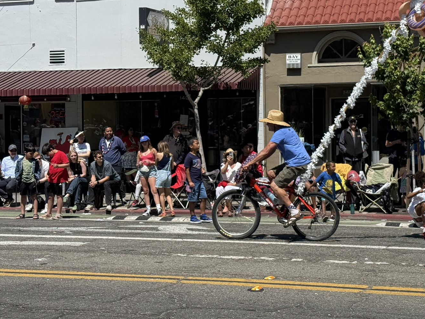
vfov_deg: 19.8
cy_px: 113
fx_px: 909
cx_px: 279
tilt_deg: +1.2
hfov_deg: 26.2
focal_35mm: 74
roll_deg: -0.1
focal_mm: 6.76
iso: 64
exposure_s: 1/5208
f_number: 1.78
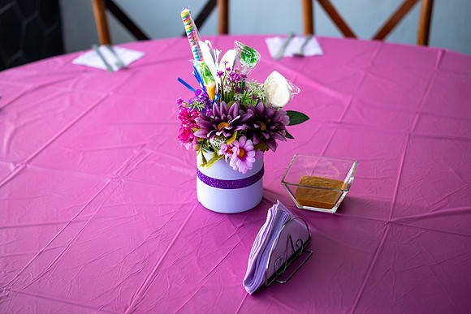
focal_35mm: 60
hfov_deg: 33.4
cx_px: 236
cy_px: 157
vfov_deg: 22.6
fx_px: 785
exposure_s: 1/100
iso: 100
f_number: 4
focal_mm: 60
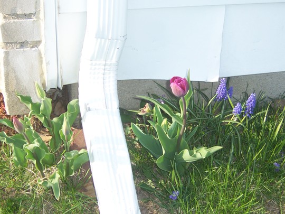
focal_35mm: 82
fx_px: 675
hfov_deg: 23.8
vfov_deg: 18.0
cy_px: 107
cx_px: 142
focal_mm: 13.5
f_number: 4.8
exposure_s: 1/125
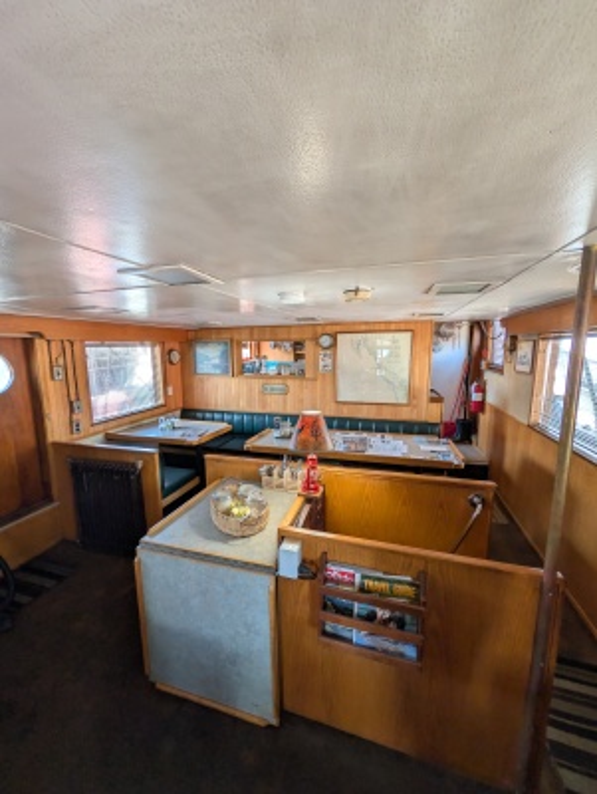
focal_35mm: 12
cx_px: 298
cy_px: 397
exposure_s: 1/120
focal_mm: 2.02
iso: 98
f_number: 1.7
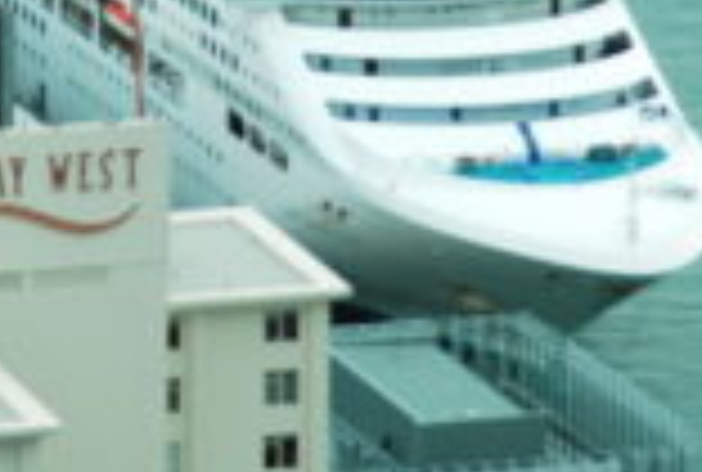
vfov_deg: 3.1
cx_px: -27
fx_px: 8624
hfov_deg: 4.7
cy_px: -97
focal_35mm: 441
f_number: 5.6
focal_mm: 92
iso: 400
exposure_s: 1/500
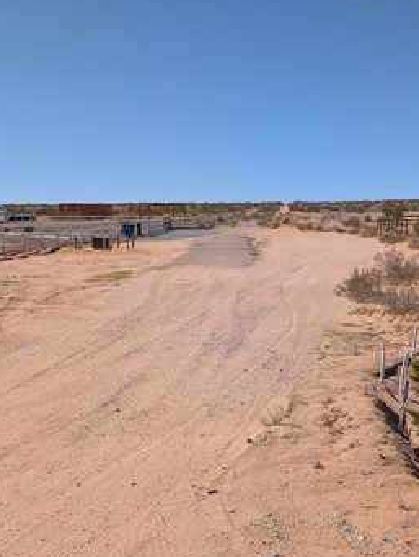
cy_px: 369
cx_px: 308
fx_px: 724
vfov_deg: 41.5
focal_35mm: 45
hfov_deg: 31.8
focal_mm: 6.9
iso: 22
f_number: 1.68
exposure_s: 1/1484
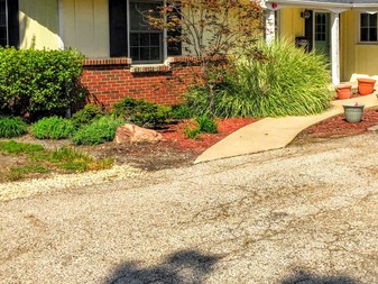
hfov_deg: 34.5
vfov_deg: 26.2
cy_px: 64
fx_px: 601
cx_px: 258
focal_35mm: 55
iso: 32
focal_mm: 4.15
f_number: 2.2
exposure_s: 1/2083
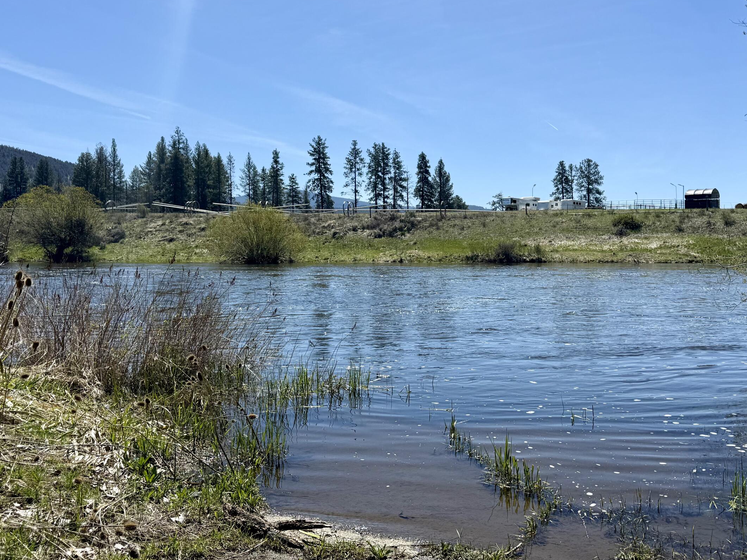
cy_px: 251
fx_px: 734
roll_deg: +0.4
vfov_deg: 41.7
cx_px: 393
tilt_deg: -0.9
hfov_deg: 53.9
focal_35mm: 34
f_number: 1.78
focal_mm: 6.76
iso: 80
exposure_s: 1/6173
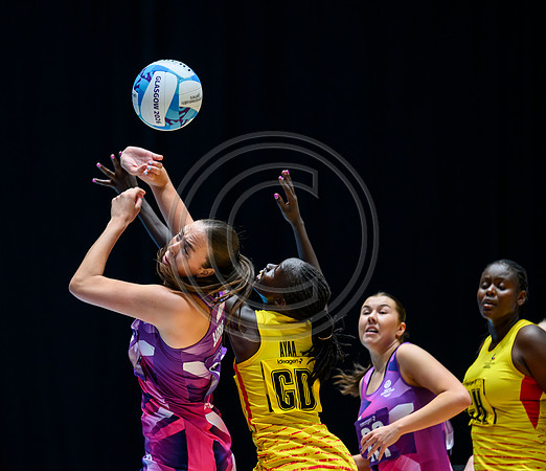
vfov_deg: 6.2
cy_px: 210
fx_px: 4343
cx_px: 155
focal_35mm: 261
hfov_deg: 7.2
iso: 2500
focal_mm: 200
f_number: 3.5
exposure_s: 1/1250
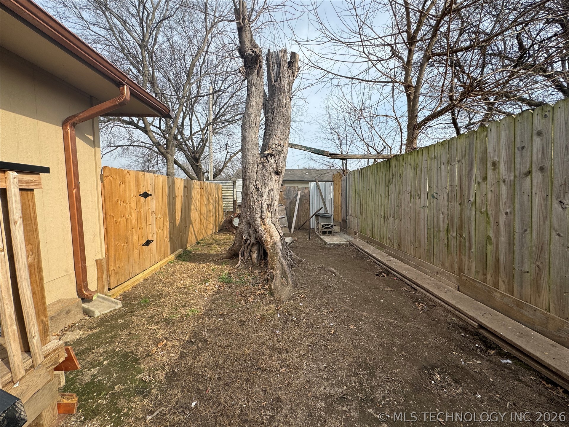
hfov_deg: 102.1
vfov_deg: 85.7
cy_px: 214
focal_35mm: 14
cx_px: 284
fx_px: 230
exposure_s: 1/993
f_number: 2.2
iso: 40
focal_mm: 2.22
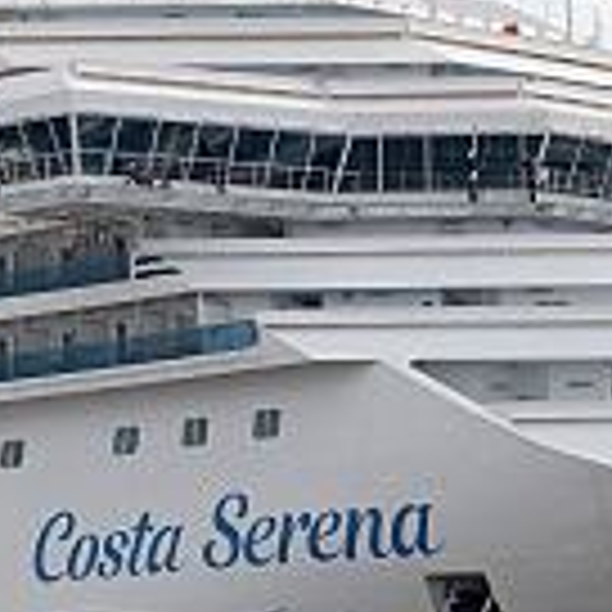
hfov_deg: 7.5
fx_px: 4613
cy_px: 281
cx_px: -274
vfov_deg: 7.6
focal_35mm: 231
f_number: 4.5
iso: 100
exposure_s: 1/800
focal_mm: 36.1
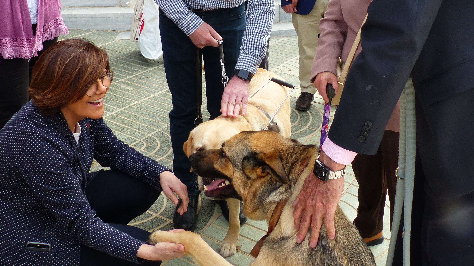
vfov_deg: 29.1
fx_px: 490
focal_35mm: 39
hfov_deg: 51.5
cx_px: 264
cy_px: 24
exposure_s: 1/125
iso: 100
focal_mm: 4.5
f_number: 4
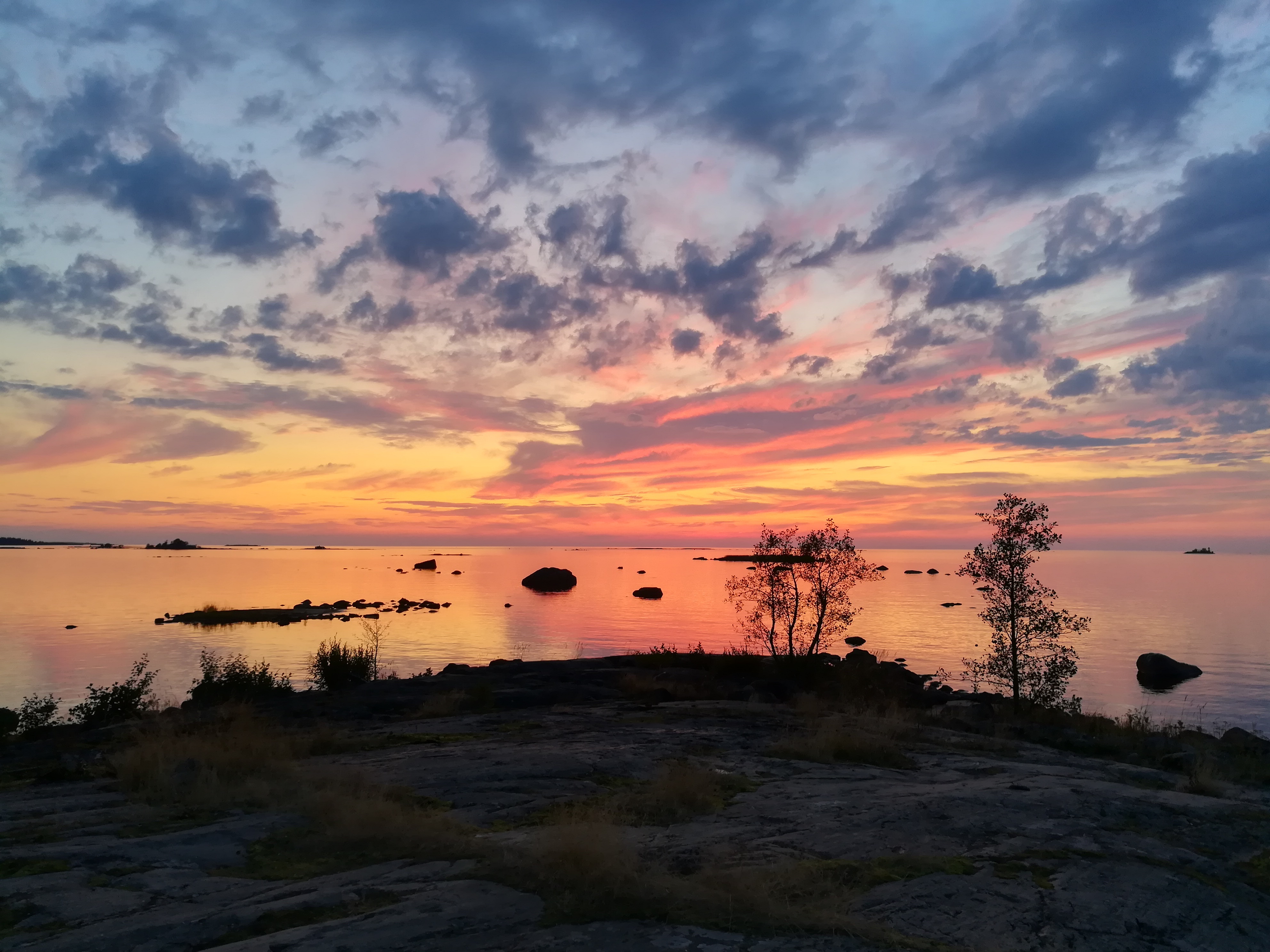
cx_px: 635
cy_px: 476
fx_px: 954
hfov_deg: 67.3
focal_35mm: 26
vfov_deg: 53.1
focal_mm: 3.83
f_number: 2.2
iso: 80
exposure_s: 1/33.3
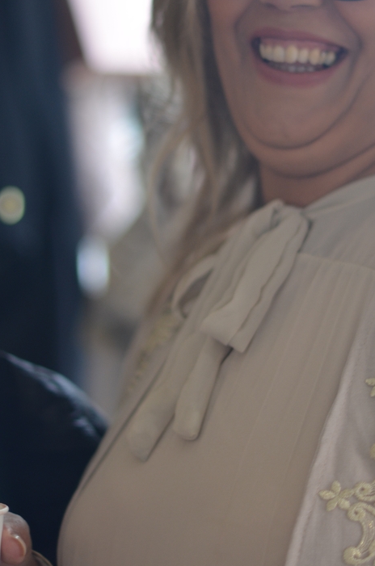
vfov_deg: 15.0
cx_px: 244
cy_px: 203
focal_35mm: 137
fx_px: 2151
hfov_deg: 10.0
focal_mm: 50
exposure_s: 1/40
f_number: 1.6
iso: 200
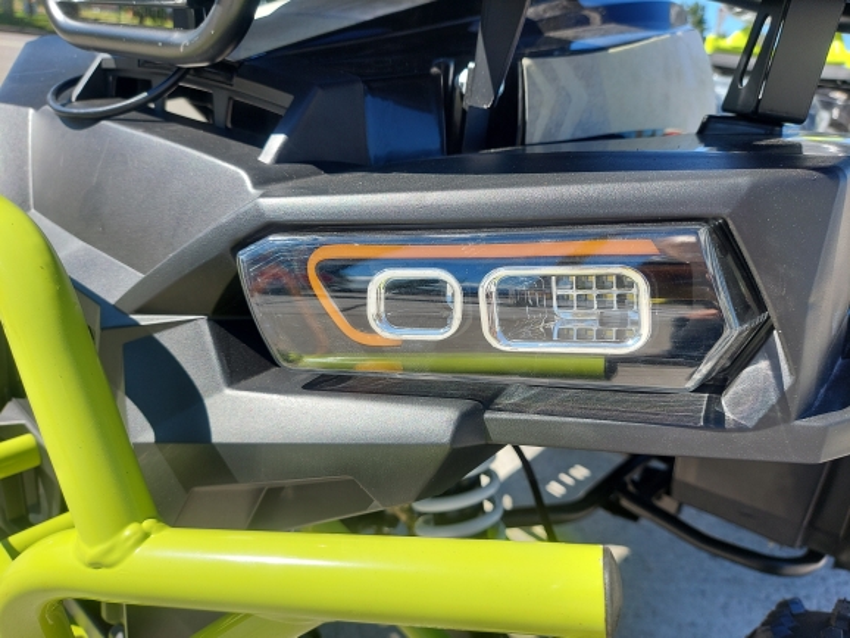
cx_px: 425
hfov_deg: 71.6
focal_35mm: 24
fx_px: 590
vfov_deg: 56.9
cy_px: 319
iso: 40
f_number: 1.8
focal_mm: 5.23
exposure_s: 1/643
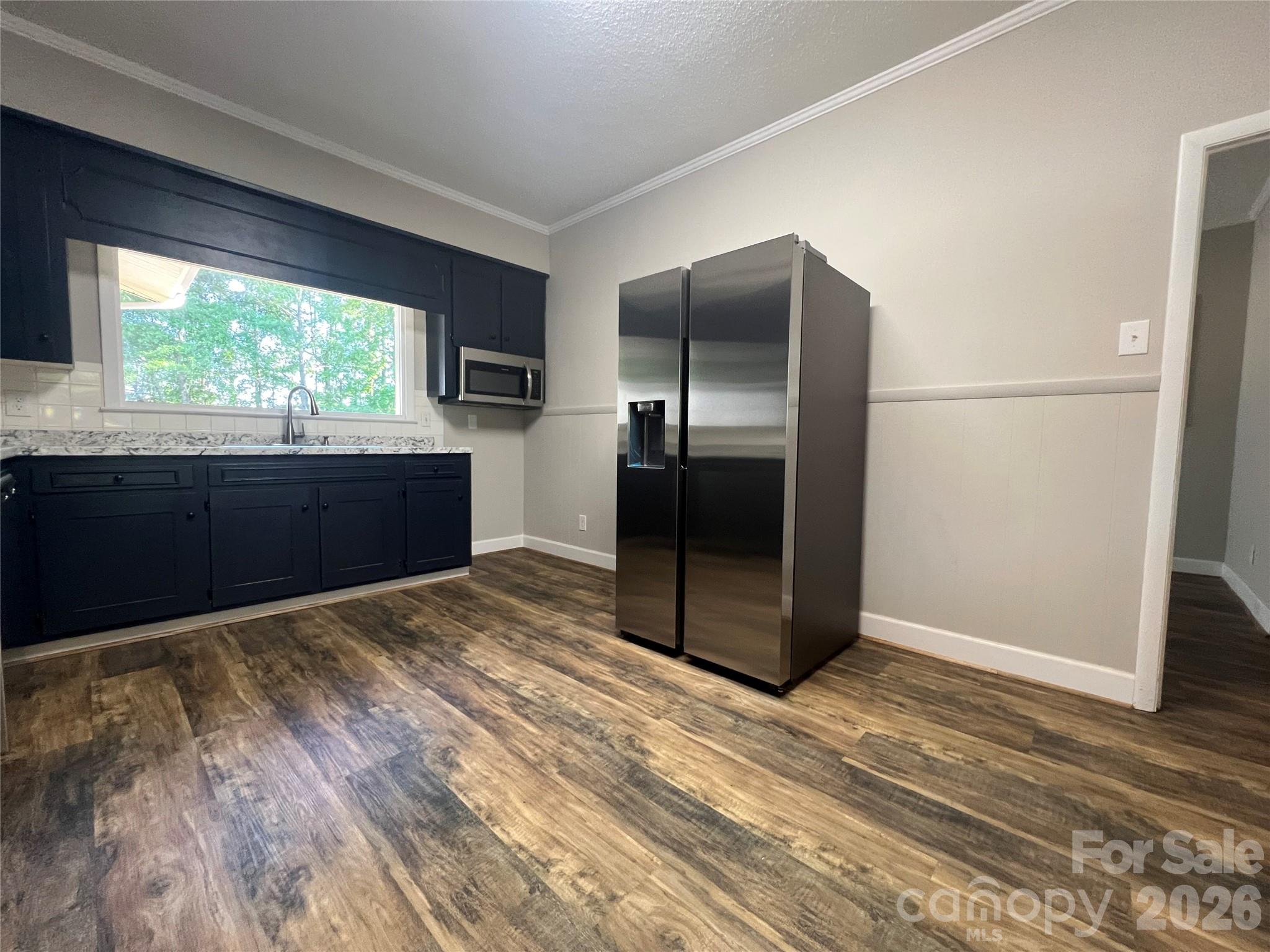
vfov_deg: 89.9
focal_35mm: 13
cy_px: 476
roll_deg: -1.0
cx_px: 635
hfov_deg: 106.2
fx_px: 477
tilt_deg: -3.6
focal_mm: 1.57
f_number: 1.8
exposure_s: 1/60
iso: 320
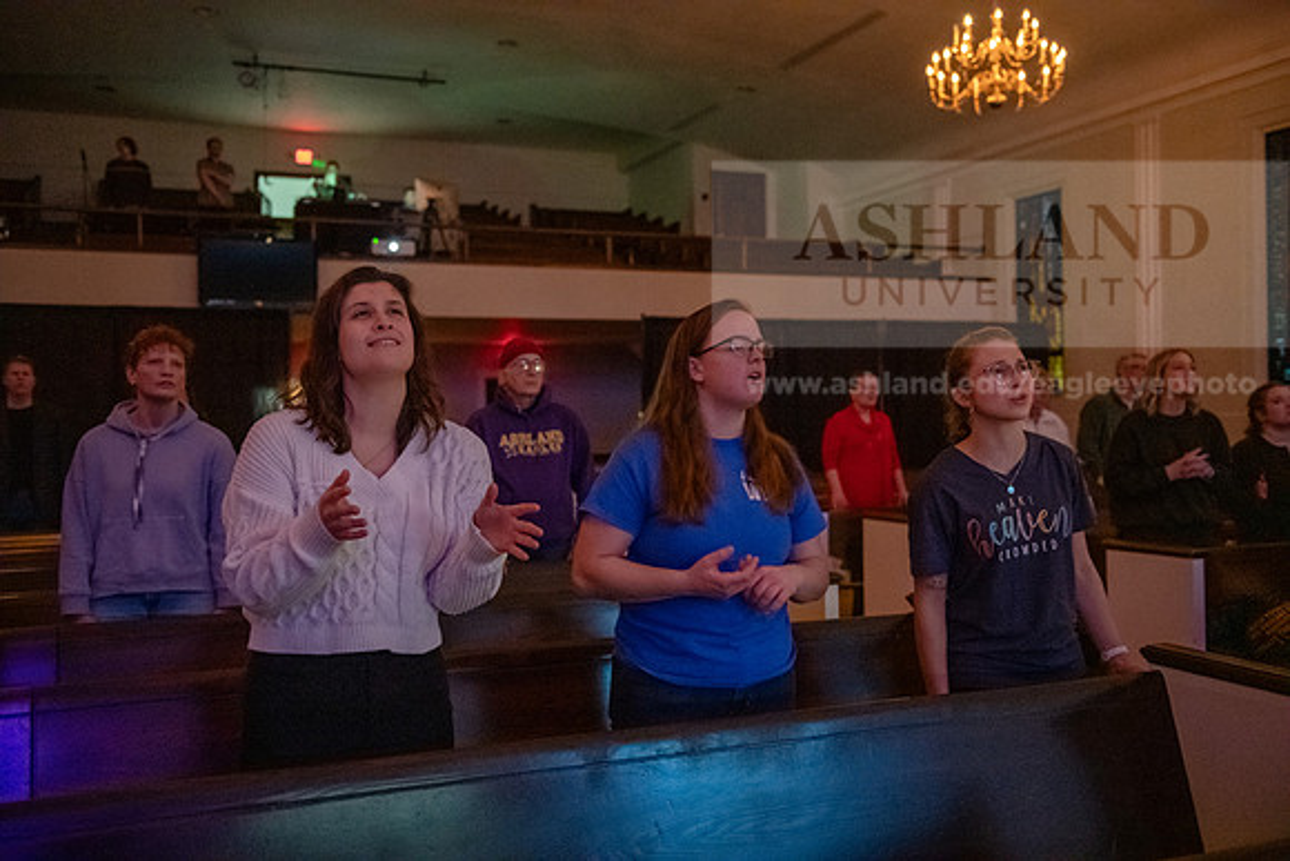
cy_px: 430
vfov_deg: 37.9
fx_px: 1254
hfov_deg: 54.4
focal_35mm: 35
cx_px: 645
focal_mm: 35
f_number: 2.8
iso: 10000
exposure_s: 1/50
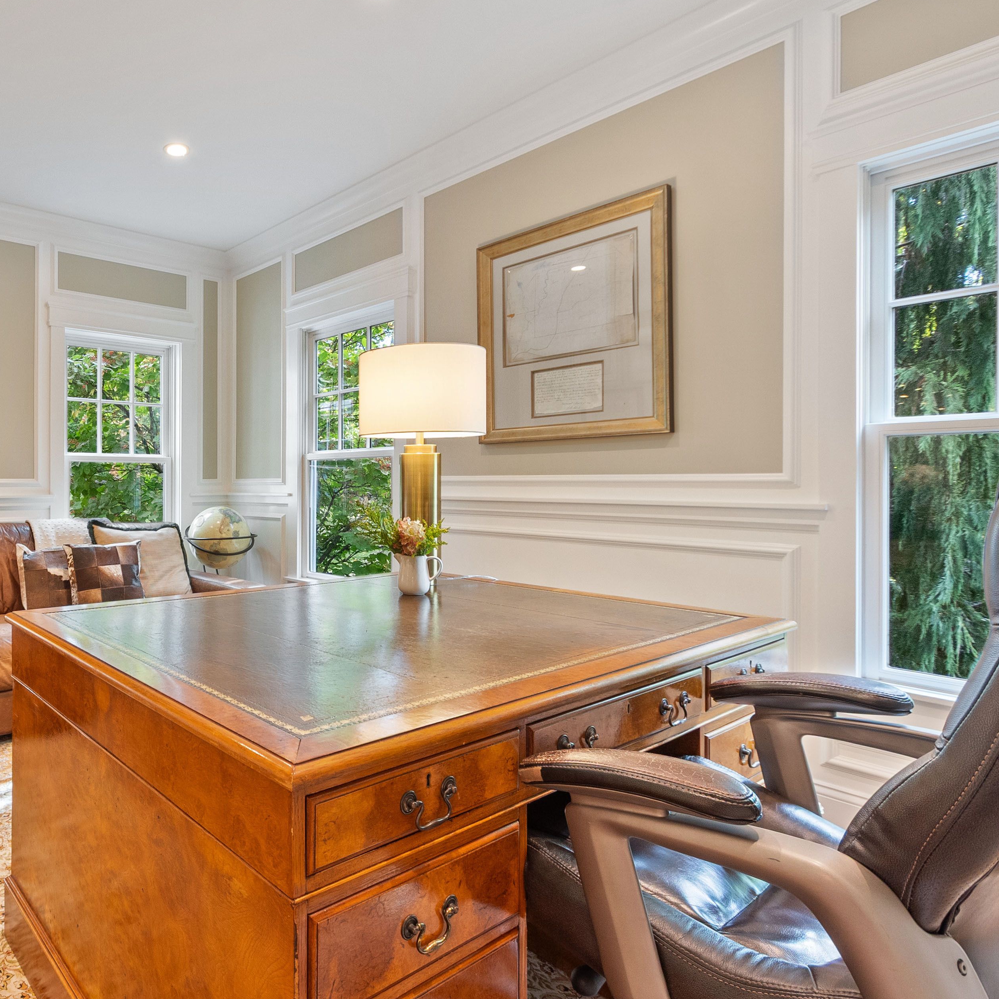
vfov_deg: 74.8
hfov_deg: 69.3
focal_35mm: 20
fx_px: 653
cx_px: 235
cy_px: 485
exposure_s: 1/3
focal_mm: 10
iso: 800
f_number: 6.3
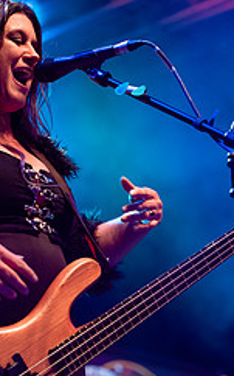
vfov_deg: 14.7
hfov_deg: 9.2
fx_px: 1451
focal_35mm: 142
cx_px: 68
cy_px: 238
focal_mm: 75
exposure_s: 1/400
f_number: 2.8
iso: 2000
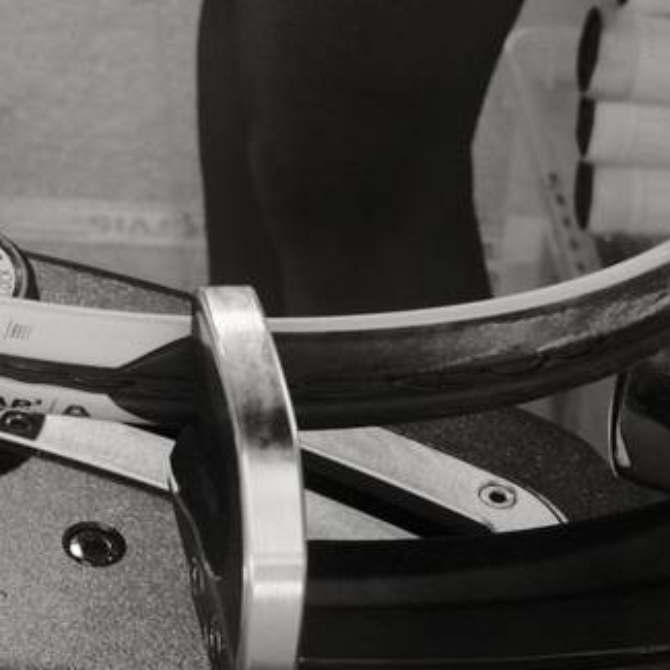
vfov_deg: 11.1
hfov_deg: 10.5
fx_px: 3394
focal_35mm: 155
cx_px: -598
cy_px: -28
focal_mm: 24.7
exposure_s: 1/100
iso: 2000
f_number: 8
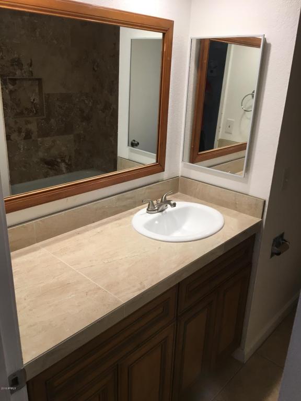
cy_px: 200
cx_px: 150
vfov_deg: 61.7
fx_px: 336
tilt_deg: -21.1
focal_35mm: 29
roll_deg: -1.9
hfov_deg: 48.2
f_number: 2.2
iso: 32
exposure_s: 1/30
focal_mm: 4.15
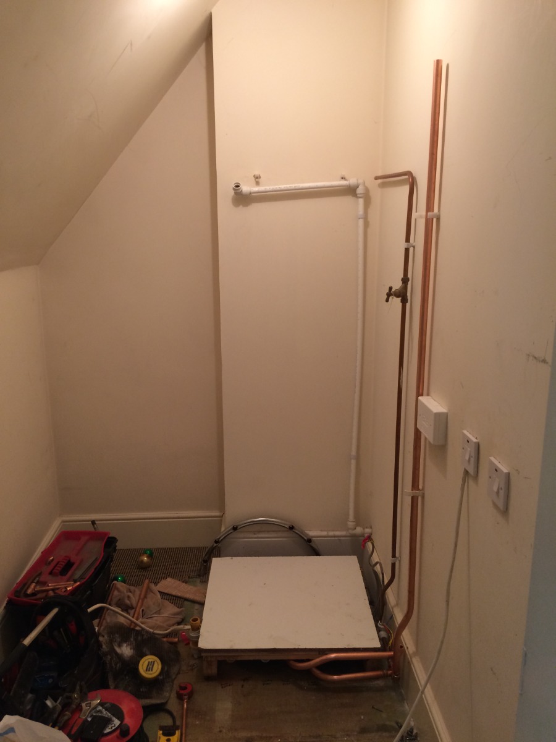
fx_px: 621
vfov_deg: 61.7
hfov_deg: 48.2
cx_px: 278
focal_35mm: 29
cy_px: 371
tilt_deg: -14.8
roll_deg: -0.4
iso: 125
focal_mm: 4.15
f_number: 2.2
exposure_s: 1/33
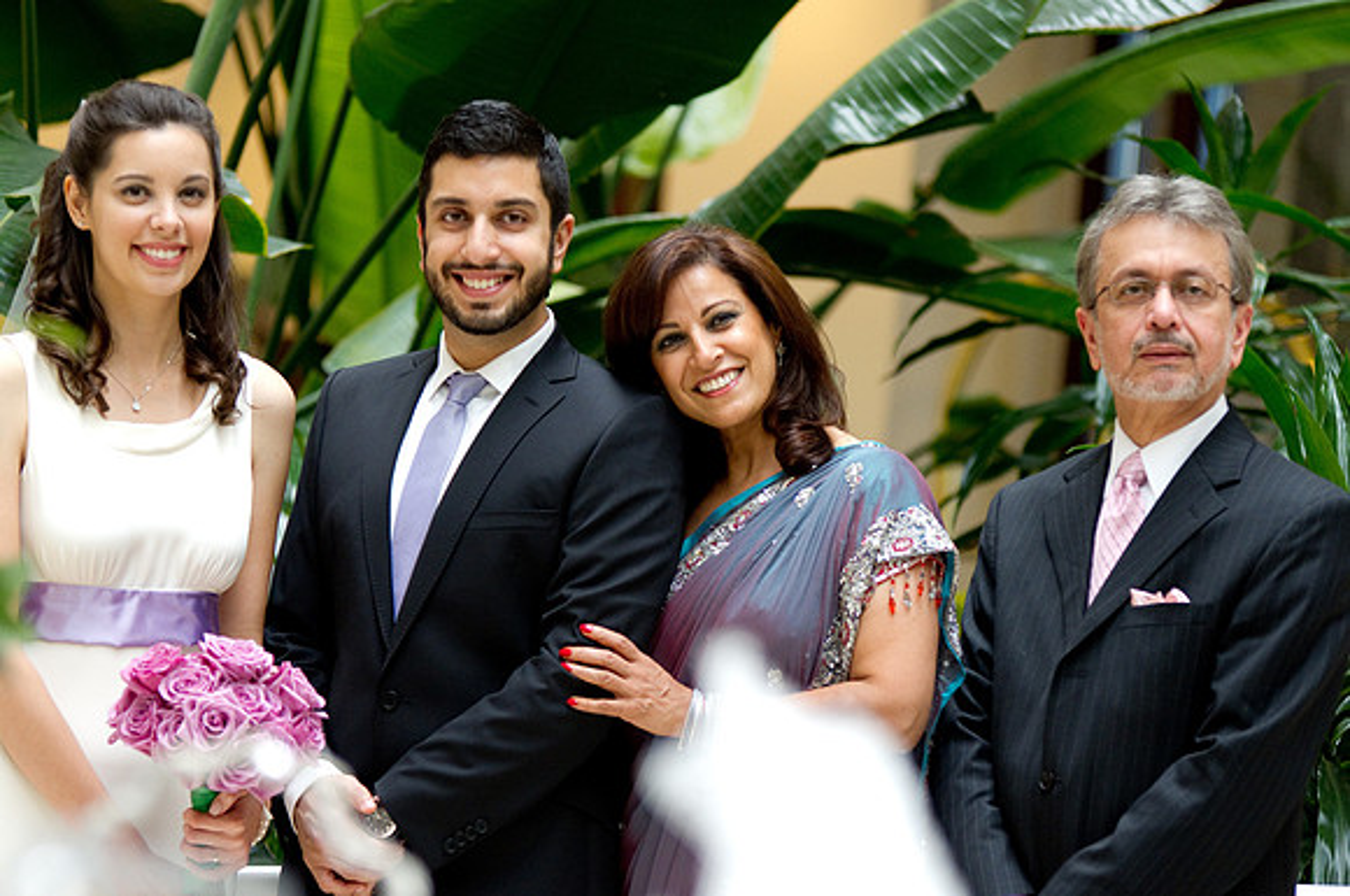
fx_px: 6890
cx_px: 675
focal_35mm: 184
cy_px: 448
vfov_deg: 7.4
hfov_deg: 11.2
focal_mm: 122.5
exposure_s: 1/200
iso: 1600
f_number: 2.8
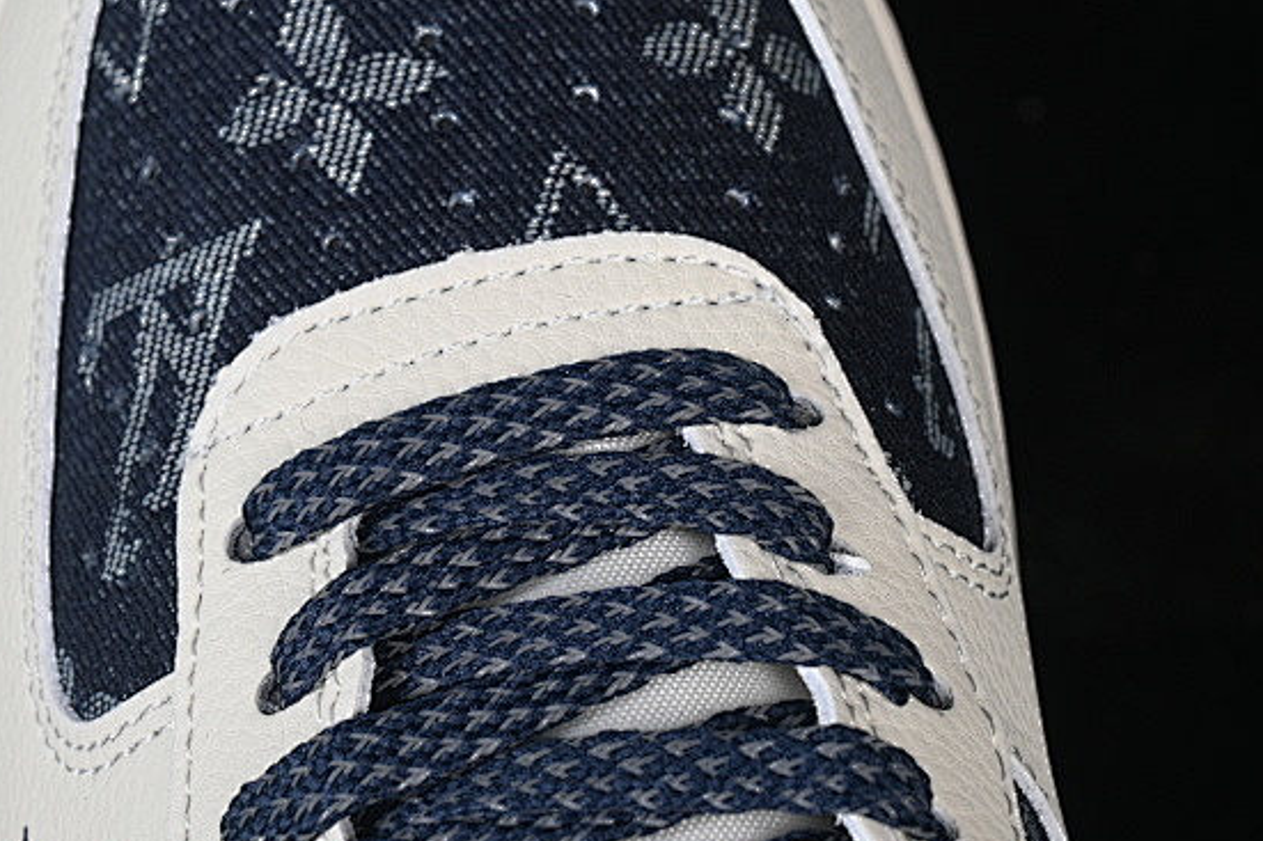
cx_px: 452
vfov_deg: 9.3
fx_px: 5155
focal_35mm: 147
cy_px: 362
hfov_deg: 14.0
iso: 160
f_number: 7.1
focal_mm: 50
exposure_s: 1/60
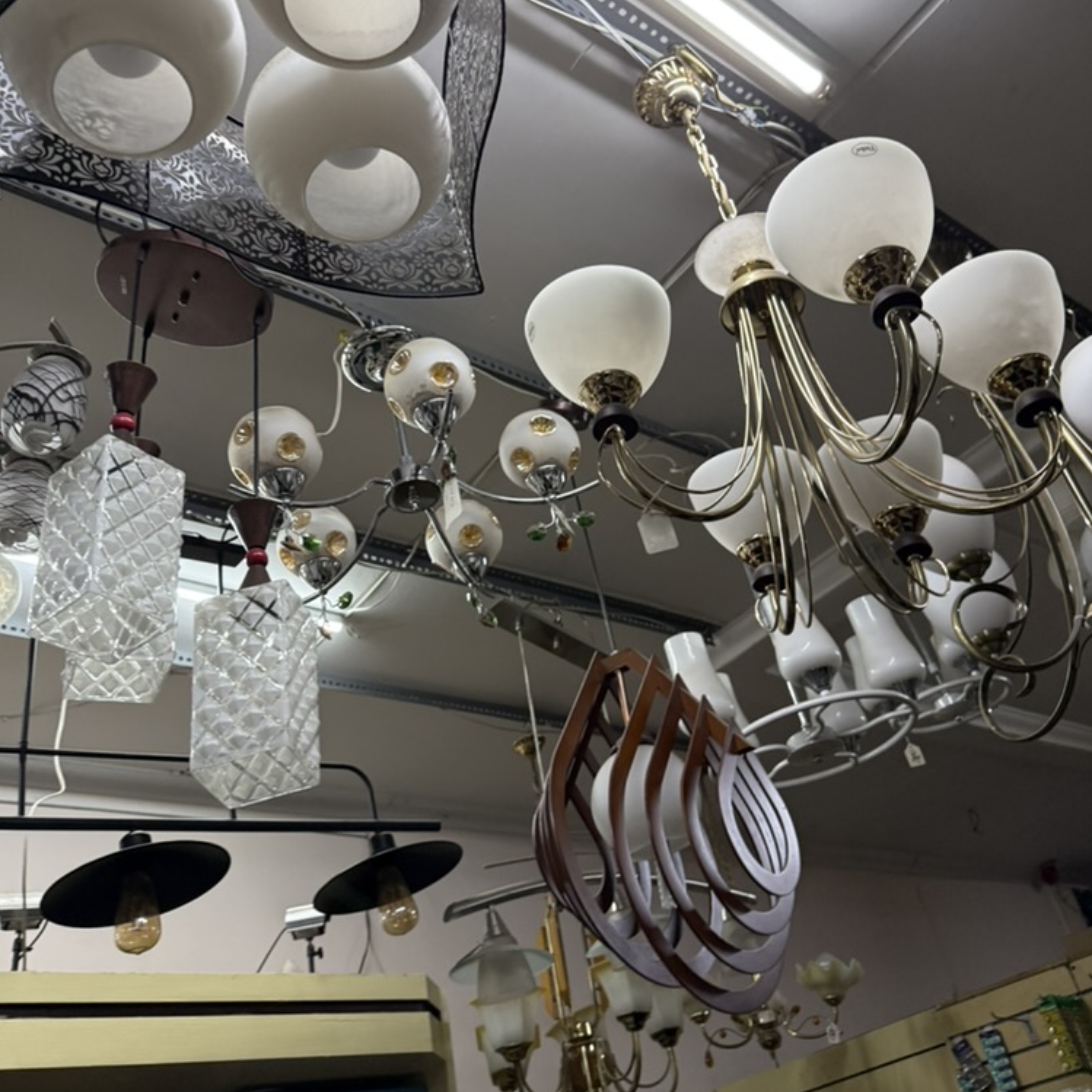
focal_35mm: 29
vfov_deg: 55.4
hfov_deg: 55.6
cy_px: 469
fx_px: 1035
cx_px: 535
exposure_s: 1/100
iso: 250
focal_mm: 6.76
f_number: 1.78
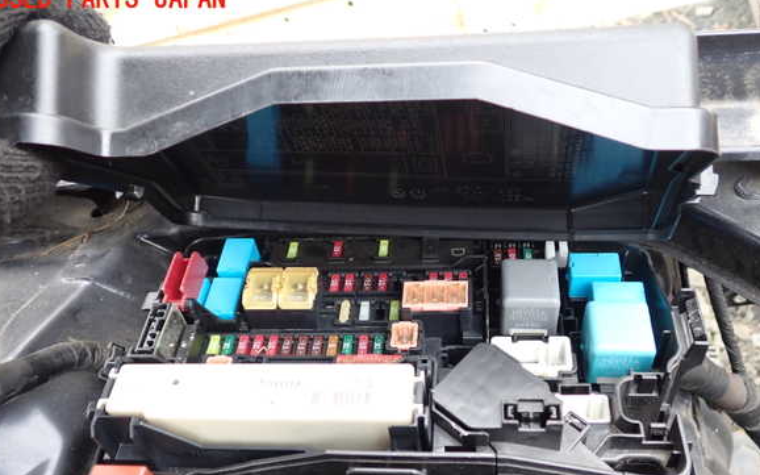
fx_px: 683
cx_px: 381
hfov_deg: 58.2
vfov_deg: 38.2
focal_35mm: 33
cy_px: 279
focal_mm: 5.4
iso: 200
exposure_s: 1/60
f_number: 2.3
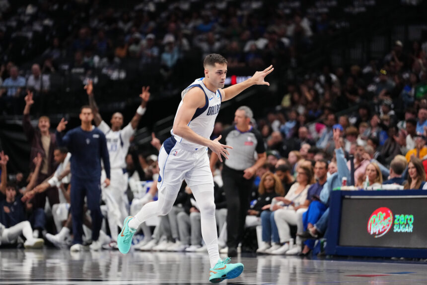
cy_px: 142
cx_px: 214
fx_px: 2300
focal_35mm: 194
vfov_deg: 7.1
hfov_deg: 10.6
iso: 4000
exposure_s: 1/2000
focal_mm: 194
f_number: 2.8
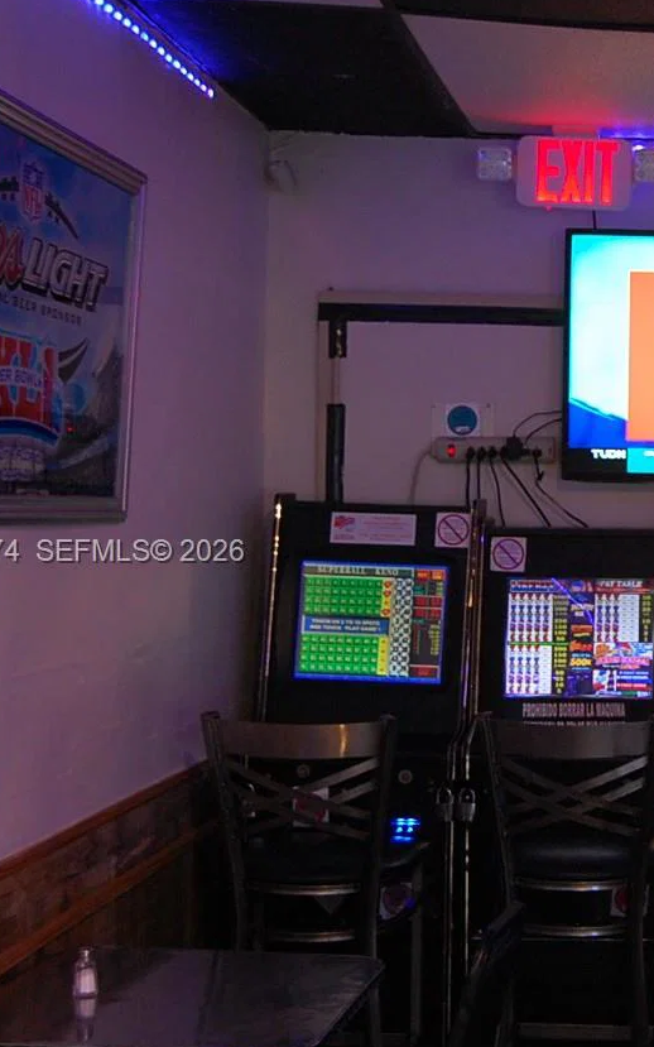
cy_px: 554
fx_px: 1740
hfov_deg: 19.8
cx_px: 814
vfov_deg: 33.5
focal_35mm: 61
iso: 800
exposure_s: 1/13
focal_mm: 22
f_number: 3.8
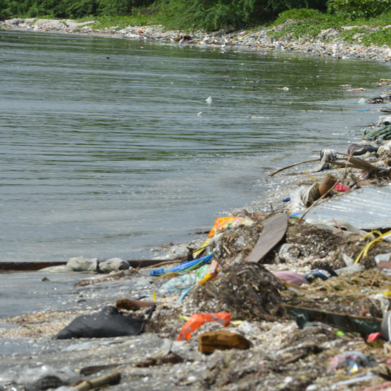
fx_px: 3936
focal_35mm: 308
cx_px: 295
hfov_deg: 5.7
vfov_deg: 5.7
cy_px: 210
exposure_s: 1/125
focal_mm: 200
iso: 200
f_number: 22
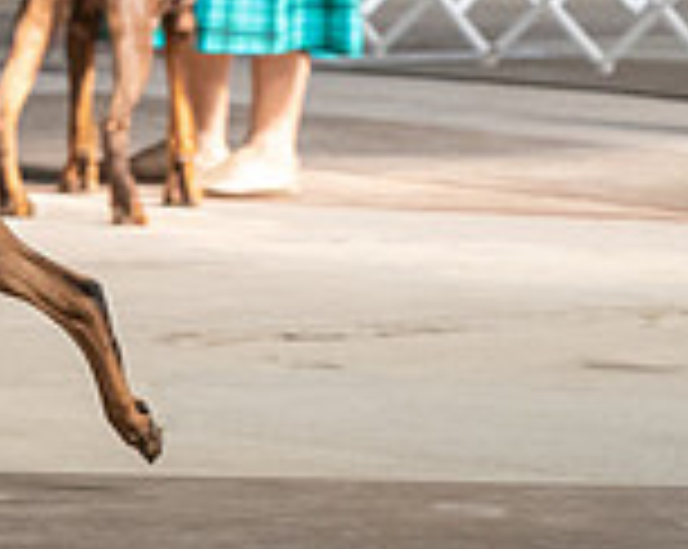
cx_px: -542
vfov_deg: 4.0
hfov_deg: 5.0
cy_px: -261
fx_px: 7768
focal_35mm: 382
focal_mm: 92
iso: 6400
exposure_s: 1/400
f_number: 5
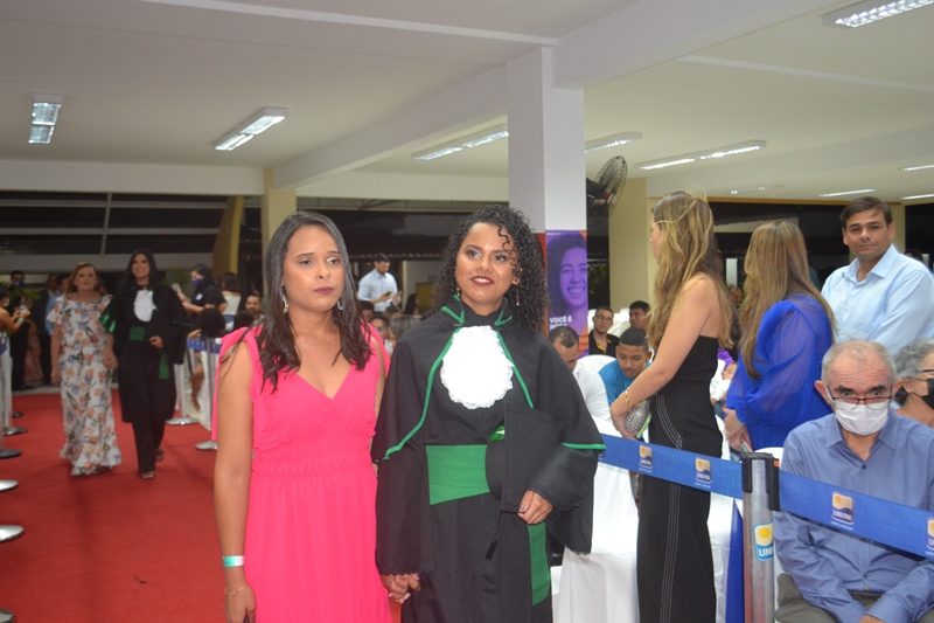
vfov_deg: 40.0
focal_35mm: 33
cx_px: 467
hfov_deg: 57.2
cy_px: 312
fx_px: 856
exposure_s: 1/60
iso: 1000
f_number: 4
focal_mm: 22
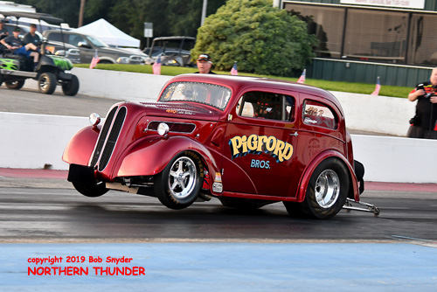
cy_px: 146
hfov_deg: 19.4
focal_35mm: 105
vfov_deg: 13.1
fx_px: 1275
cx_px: 218
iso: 250
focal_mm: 70
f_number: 2.8
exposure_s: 1/250
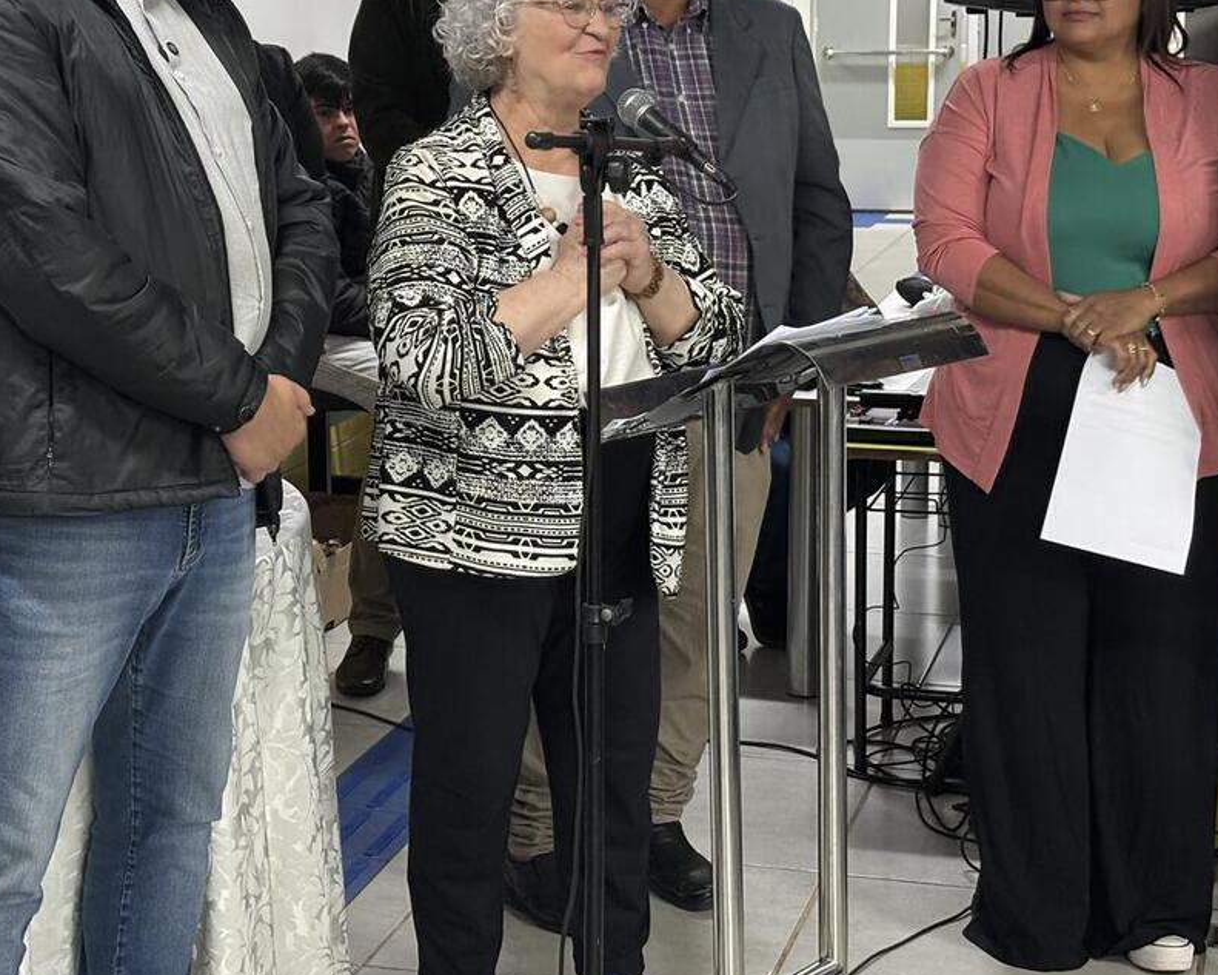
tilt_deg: -9.5
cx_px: 514
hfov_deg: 24.7
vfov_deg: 19.9
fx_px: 2776
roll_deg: +0.5
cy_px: 334
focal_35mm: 77
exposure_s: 1/30
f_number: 1.6
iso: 250
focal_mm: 5.96
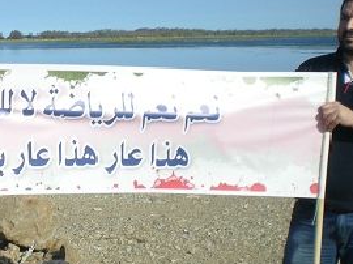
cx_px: -4
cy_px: 155
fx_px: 917
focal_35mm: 90
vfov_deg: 16.4
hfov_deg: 21.0
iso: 50
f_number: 4.6
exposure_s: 1/511
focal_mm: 6.3
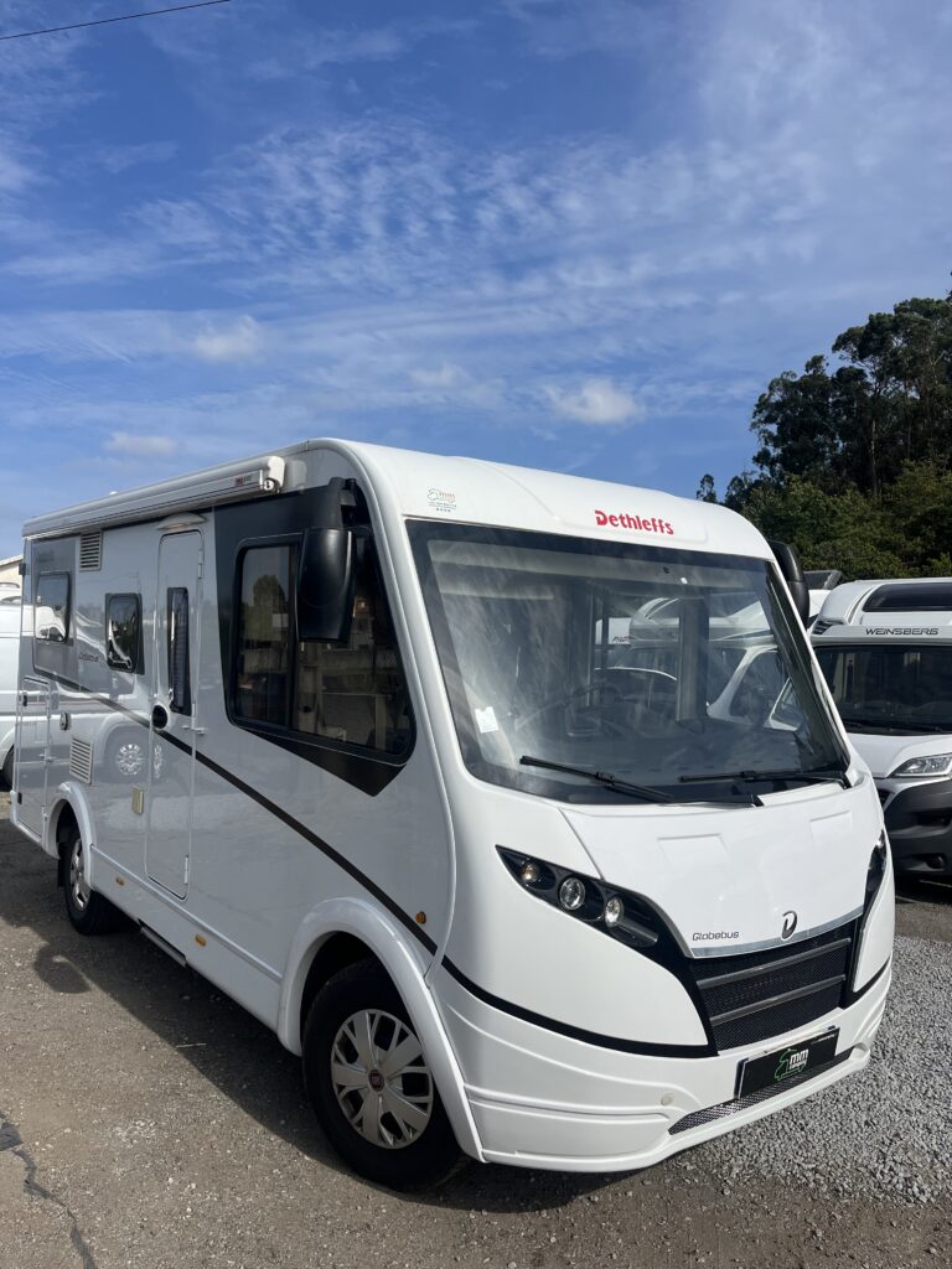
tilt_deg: +2.7
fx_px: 953
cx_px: 476
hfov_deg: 53.1
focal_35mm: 26
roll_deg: -0.7
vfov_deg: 67.3
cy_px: 634
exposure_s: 1/6173
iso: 50
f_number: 1.6
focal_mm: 5.1
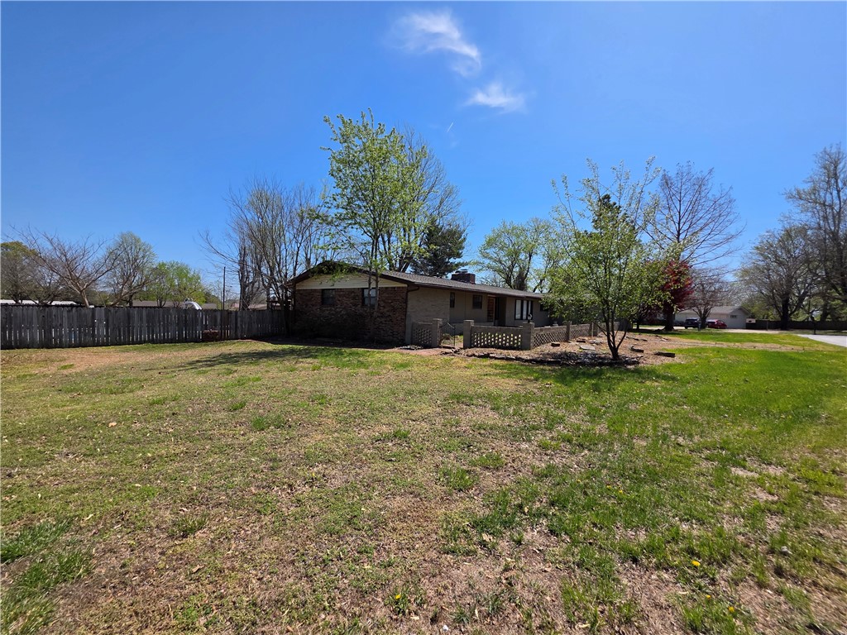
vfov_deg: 89.9
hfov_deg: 106.2
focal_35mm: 13
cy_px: 318
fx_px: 318
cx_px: 424
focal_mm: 2.2
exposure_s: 1/2579
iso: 40
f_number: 1.9
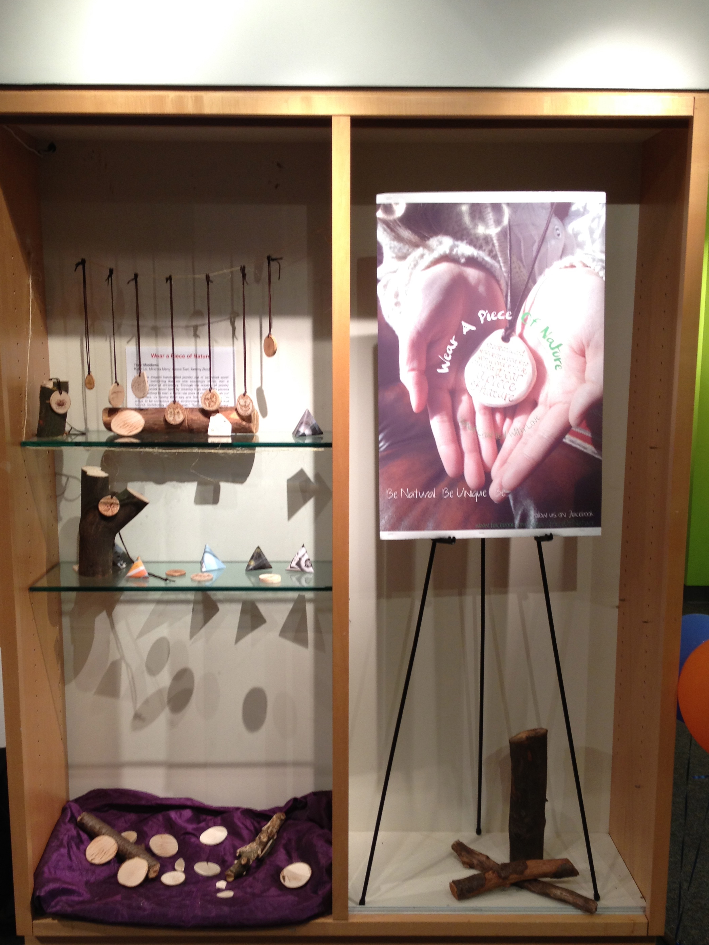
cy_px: 518
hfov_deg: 35.1
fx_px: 1120
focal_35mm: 41
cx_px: 342
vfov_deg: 45.7
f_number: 2.4
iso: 80
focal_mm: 4.28
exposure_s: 1/20
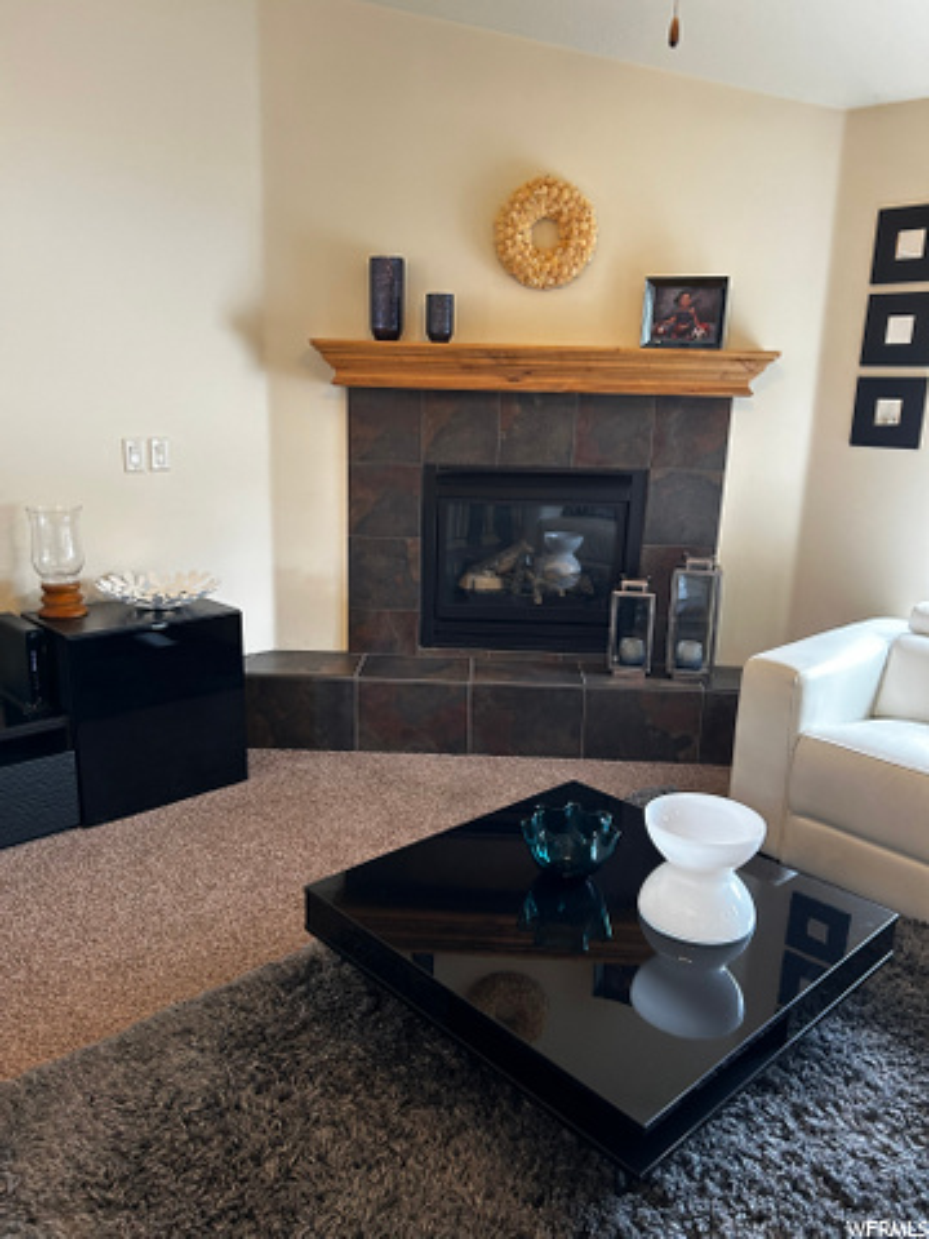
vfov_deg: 67.3
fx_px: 930
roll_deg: -2.4
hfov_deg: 53.1
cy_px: 620
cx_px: 464
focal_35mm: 26
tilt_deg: -14.1
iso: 200
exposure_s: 1/60
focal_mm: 5.7
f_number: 1.5
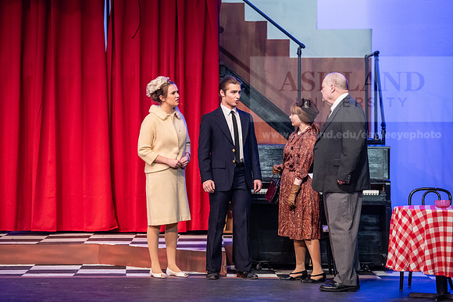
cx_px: 226
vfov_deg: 9.8
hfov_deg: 14.7
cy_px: 151
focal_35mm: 140
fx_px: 1762
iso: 2500
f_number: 3.2
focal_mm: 140
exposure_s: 1/200
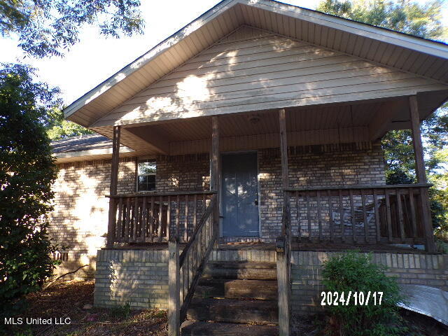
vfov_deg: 56.8
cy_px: 168
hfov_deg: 71.6
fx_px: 311
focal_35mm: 24
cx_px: 224
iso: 80
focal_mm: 4.3
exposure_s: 1/42
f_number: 4.3
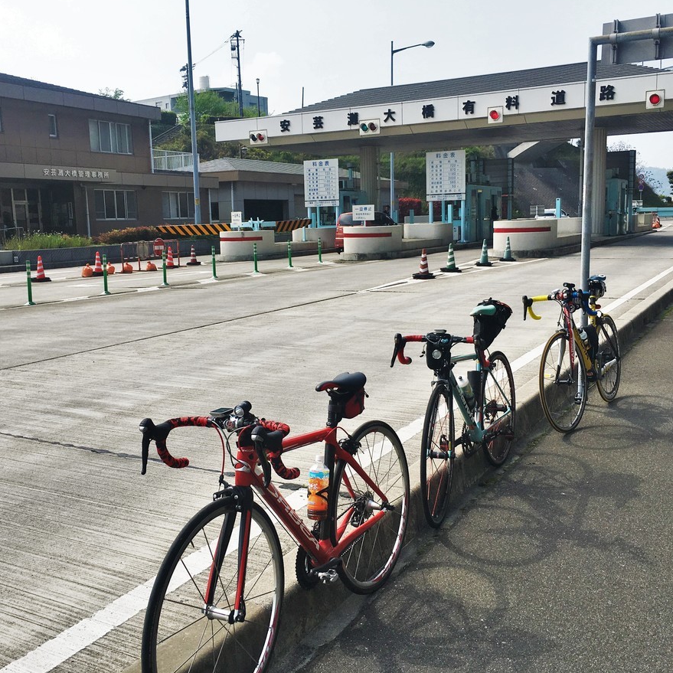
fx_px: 770
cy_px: 333
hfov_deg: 47.2
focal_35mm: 35
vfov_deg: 47.2
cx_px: 324
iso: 25
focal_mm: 4.15
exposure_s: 1/1972
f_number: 2.2
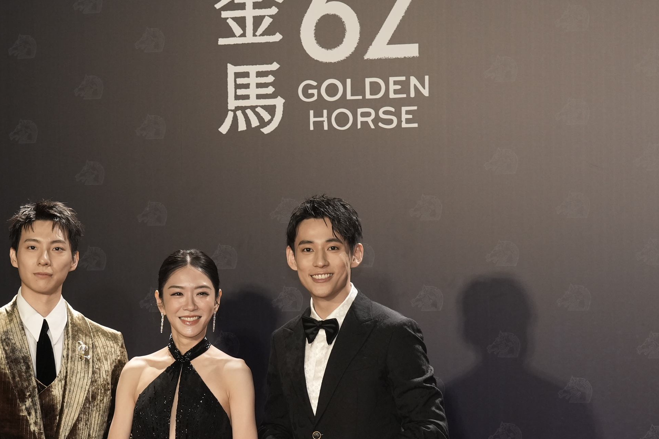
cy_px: 299
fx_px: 1959
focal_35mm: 107
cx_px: 175
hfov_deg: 19.0
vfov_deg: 12.8
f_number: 4.5
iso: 1600
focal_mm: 59
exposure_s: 1/200
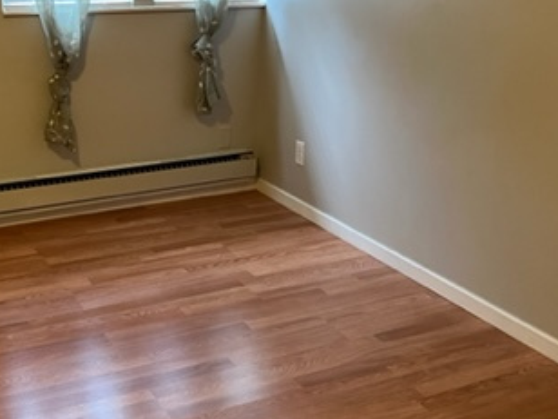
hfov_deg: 35.2
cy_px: 114
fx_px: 870
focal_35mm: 54
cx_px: 185
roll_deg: -0.7
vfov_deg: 26.7
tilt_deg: -12.6
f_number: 1.5
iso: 320
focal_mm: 5.7
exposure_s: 1/60
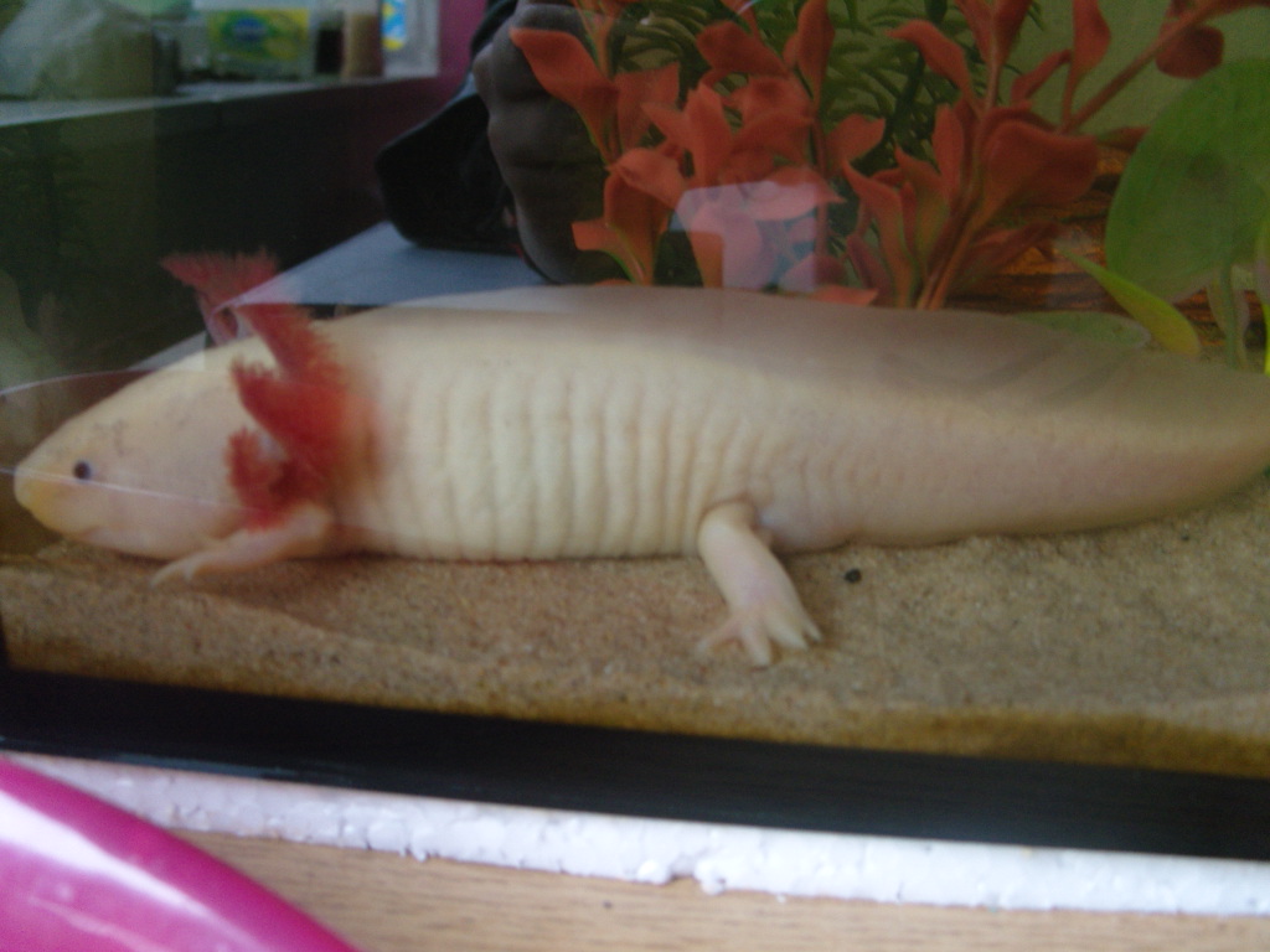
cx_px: 635
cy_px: 476
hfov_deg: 49.0
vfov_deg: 37.7
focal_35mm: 38
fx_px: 1394
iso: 125
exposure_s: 1/40
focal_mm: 7.8
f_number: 2.8
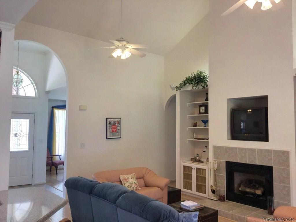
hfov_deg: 58.4
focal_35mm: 31
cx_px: 148
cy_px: 111
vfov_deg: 45.4
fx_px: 265
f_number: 2.4
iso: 100
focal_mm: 3.3
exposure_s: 1/30
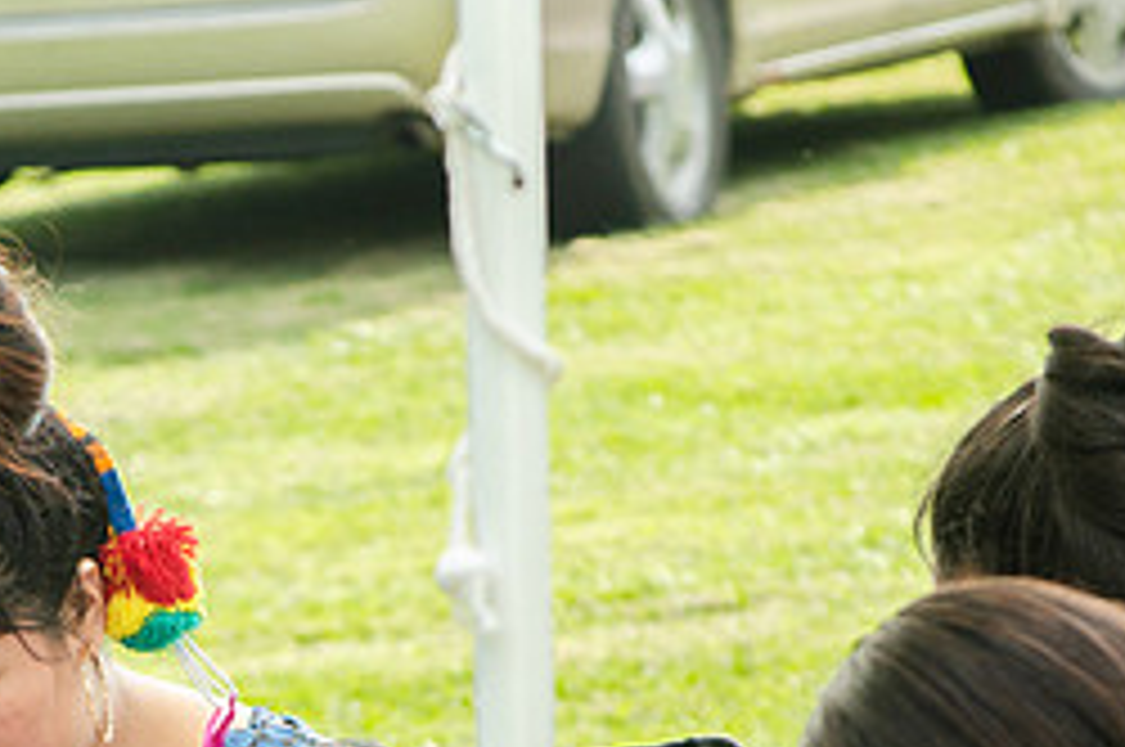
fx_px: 13233
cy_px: 742
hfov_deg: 4.9
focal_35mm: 424
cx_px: 225
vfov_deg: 3.2
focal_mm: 122
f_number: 7.1
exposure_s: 1/200
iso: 200
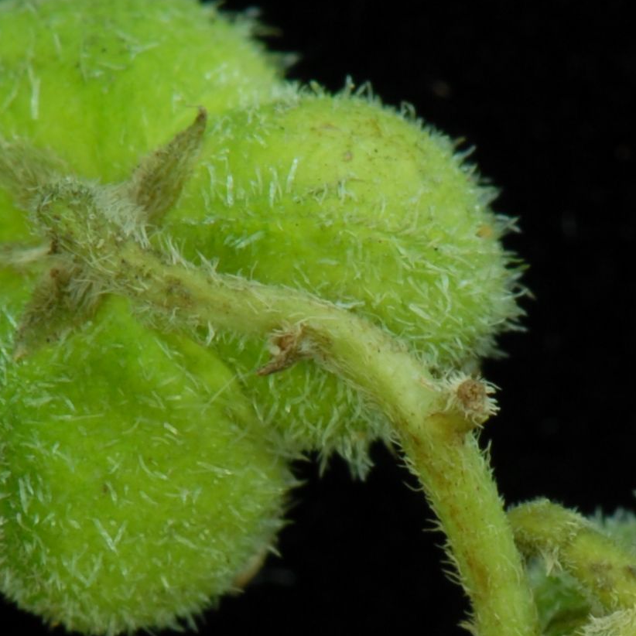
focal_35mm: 631
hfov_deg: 2.8
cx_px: 334
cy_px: 602
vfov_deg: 2.8
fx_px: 13116
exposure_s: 8
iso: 100
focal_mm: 105
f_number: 20
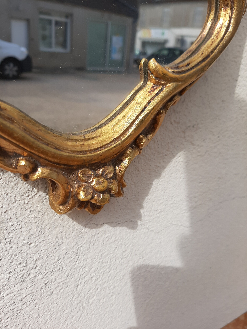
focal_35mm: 26
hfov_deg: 53.1
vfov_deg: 67.3
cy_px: 164
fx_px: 247
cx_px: 124
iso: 40
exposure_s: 1/2632
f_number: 1.7
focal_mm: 3.93
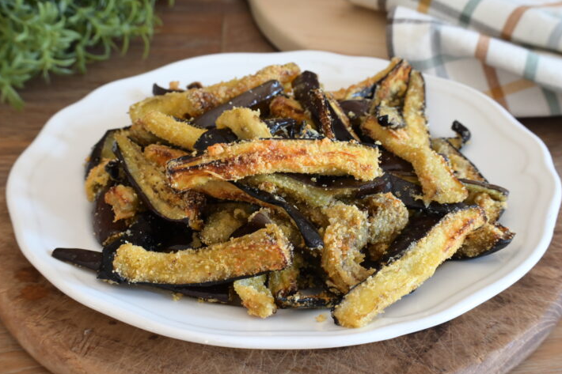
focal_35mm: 76
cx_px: 278
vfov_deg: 17.9
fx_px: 1186
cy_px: 188
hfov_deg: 26.7
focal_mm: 50
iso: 200
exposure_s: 1/5
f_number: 10
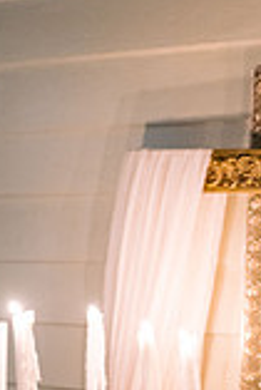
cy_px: 551
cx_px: 219
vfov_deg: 13.6
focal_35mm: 143
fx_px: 1552
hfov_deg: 9.6
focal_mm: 50
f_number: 2.8
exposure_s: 1/30
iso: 1600
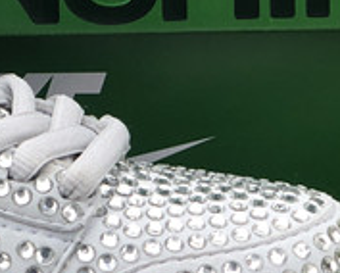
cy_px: -57
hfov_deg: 9.0
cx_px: -52
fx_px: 2136
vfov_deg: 7.2
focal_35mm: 212
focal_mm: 6
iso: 16
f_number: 2.4
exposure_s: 1/343
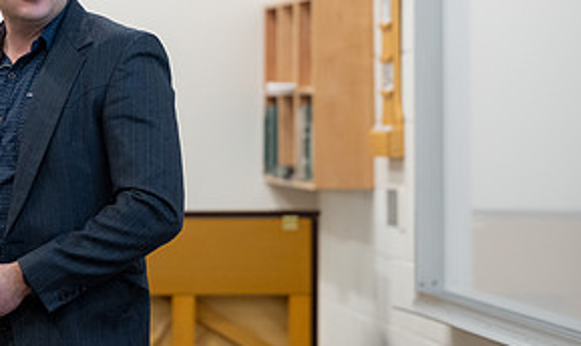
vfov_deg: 5.4
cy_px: -2
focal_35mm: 233
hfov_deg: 9.1
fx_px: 3641
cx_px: 225
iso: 1250
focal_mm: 103
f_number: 2.8
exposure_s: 1/200
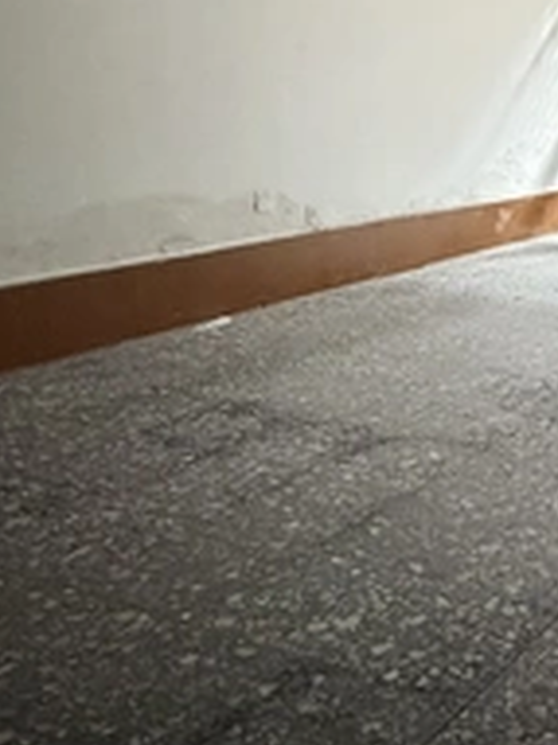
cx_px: 765
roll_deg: -3.1
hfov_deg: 26.6
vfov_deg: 43.0
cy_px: 351
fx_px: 947
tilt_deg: -16.1
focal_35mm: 44
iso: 800
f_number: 2.2
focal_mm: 2.22
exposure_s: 1/60
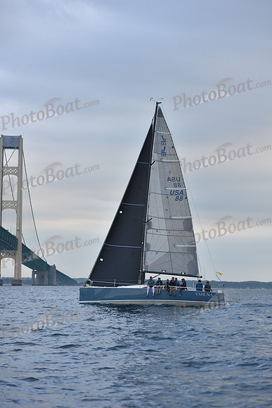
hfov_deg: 14.9
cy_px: 204
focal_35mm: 92
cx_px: 136
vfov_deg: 22.1
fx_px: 1042
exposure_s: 1/640
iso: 400
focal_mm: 92
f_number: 4.5
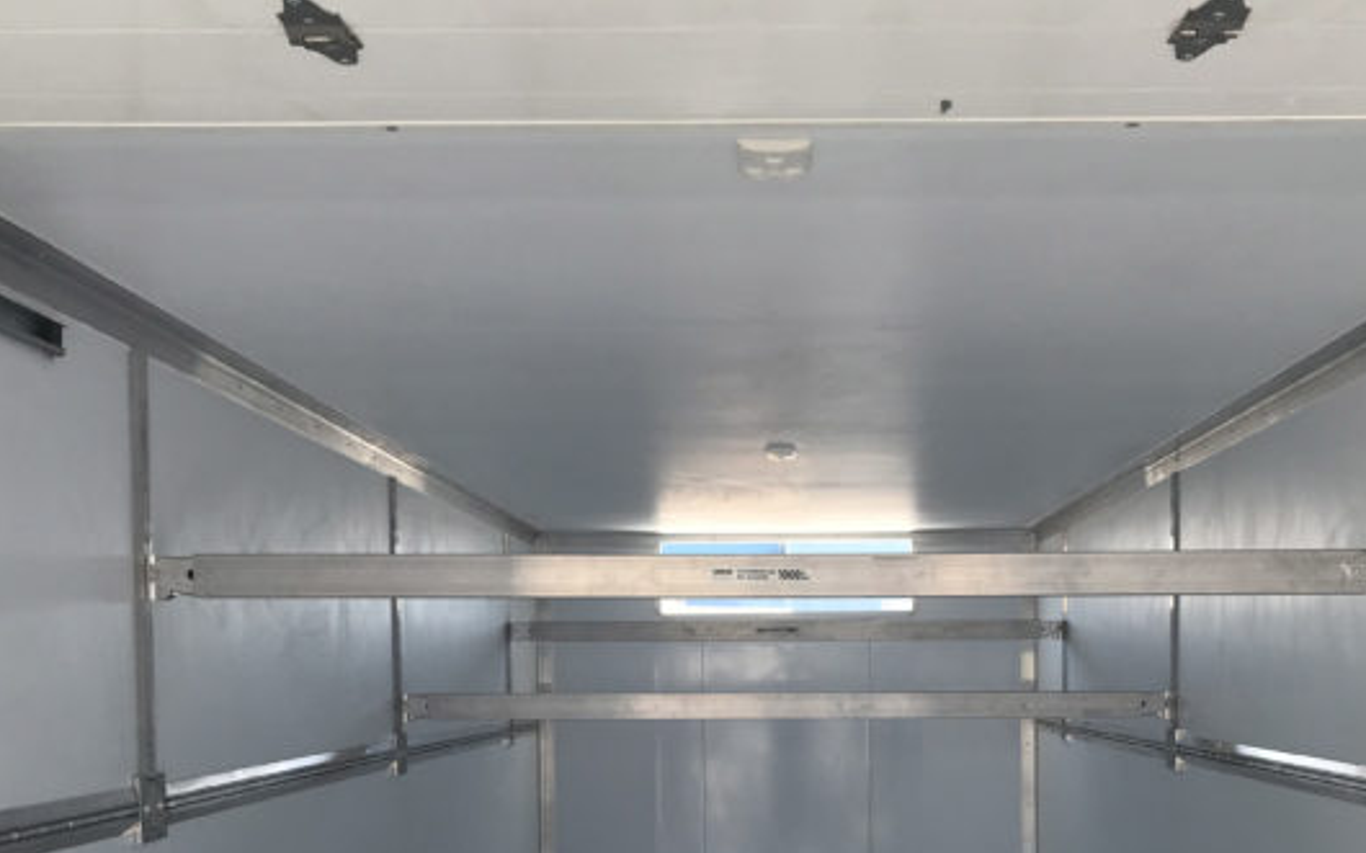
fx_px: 1600
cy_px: 740
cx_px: 778
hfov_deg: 46.1
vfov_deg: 28.9
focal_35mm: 43
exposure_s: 1/272
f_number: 1.8
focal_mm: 3.99
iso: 20
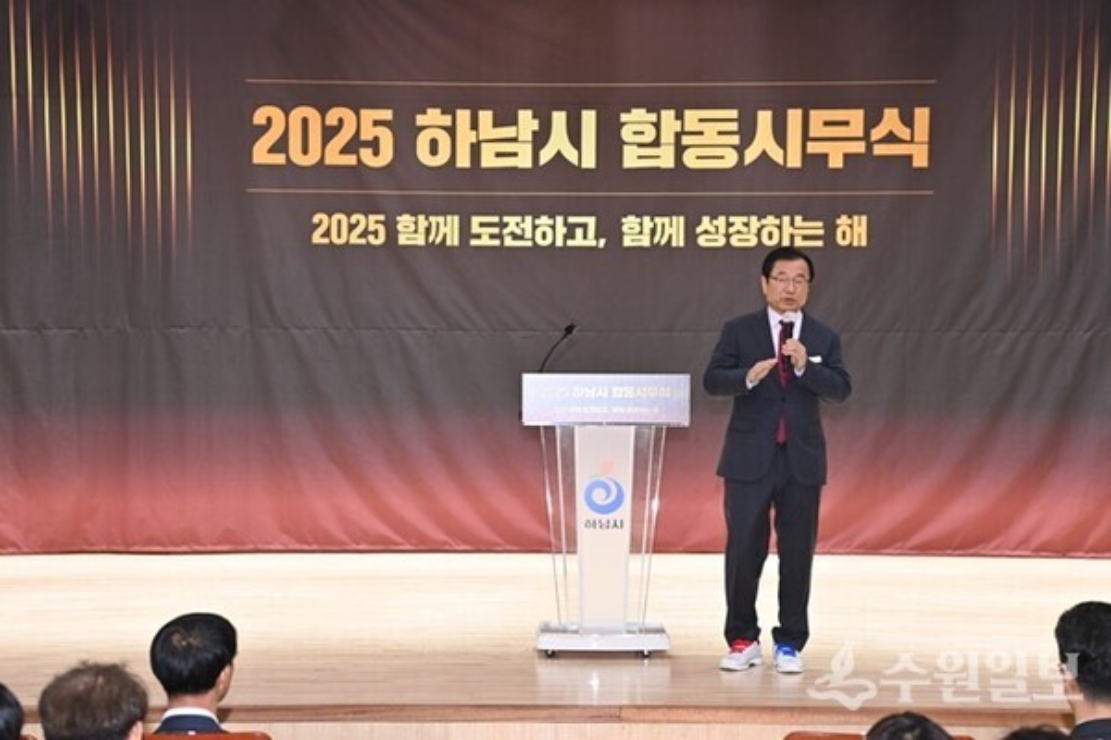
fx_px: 2160
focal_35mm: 70
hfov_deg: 28.8
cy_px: 370
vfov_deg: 19.5
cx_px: 556
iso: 800
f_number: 4.5
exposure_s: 1/60.2
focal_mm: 70
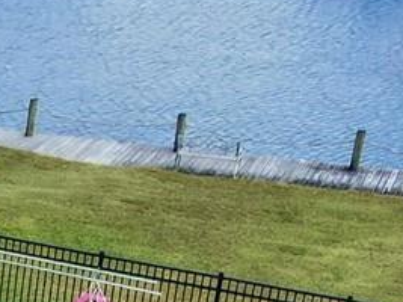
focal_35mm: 144
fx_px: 1676
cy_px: 667
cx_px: -356
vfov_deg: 9.4
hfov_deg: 12.4
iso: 100
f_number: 2.8
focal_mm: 4.5
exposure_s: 1/500
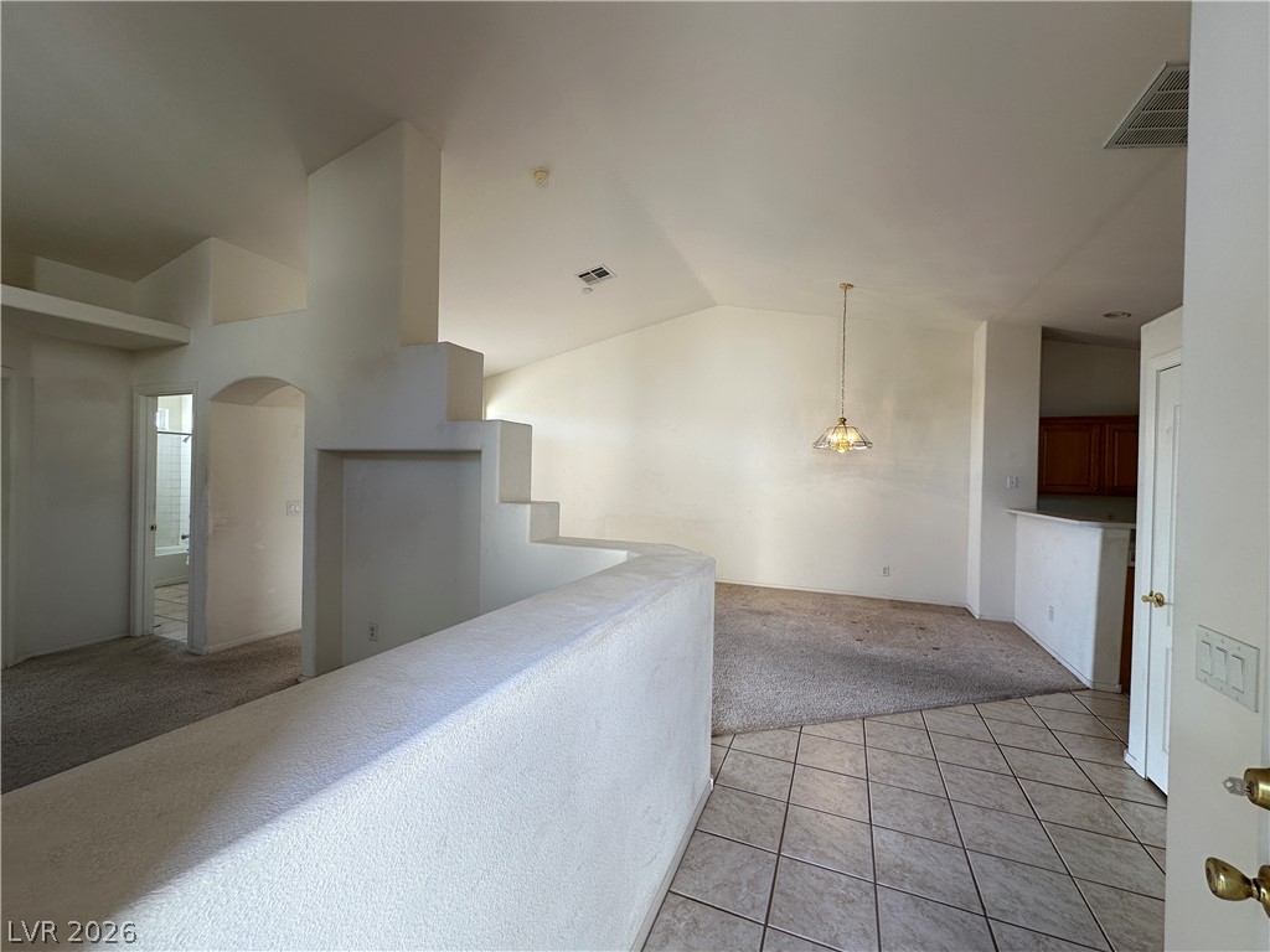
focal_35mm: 14
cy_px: 476
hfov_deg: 102.1
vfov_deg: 85.7
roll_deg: -1.3
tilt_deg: +0.4
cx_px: 635
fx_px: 514
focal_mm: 2.22
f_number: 2.2
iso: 50
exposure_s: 1/120
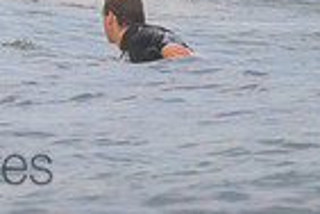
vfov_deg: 0.4
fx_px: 29224
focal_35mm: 3288
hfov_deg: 0.6
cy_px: -213
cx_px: -123
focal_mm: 800
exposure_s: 1/640
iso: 2000
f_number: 11
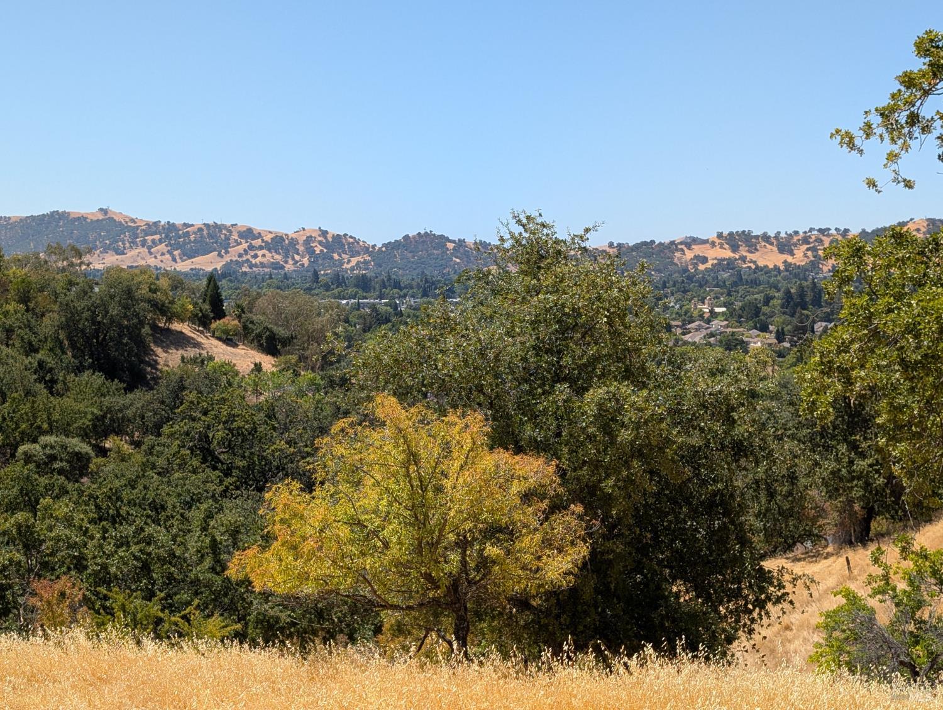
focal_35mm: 49
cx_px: 472
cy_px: 355
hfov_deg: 38.9
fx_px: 1337
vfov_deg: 29.7
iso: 23
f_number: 1.68
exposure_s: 1/1041
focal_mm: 6.9
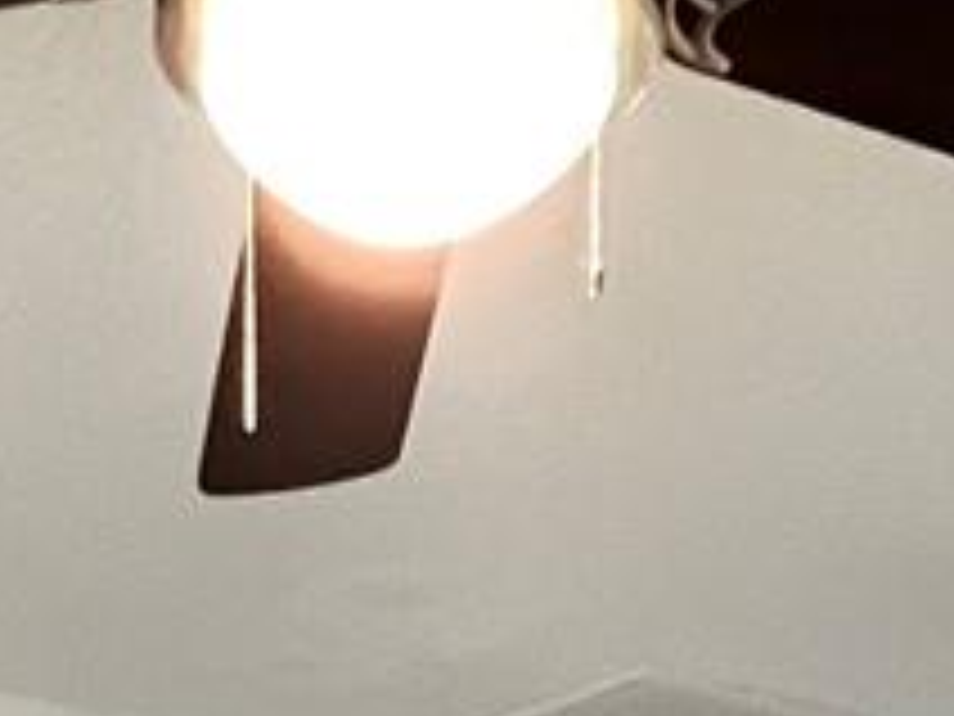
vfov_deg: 12.5
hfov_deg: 20.0
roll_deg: +1.1
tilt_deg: -0.1
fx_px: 2701
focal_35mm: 98
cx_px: 315
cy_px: 1599
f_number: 1.8
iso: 640
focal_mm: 1.57
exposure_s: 1/60
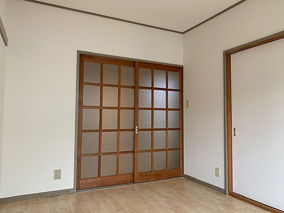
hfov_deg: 67.3
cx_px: 142
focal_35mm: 26
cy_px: 106
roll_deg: +0.0
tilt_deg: +3.8
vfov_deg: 53.1
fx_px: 213
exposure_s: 1/60
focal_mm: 4.25
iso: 125
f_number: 1.8
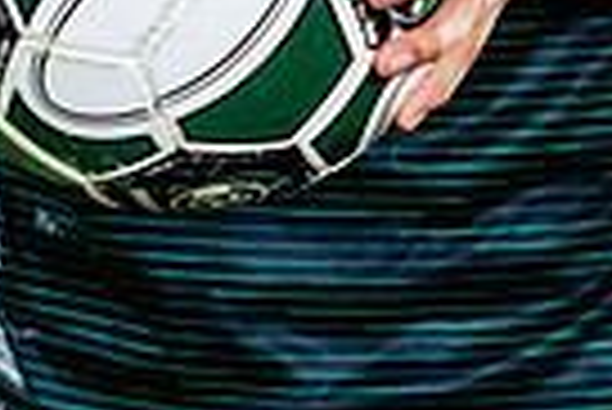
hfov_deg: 10.5
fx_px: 3318
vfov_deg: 6.7
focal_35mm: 195
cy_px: -545
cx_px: 356
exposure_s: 1/125
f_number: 5.6
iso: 100
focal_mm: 59
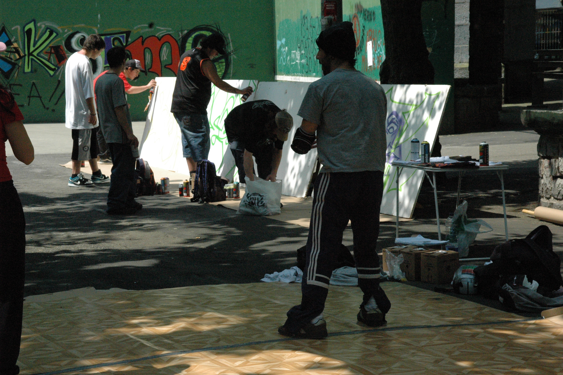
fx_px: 1406
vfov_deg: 15.2
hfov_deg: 22.6
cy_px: 188
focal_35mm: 90
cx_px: 282
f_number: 14
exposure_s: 1/800
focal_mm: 60
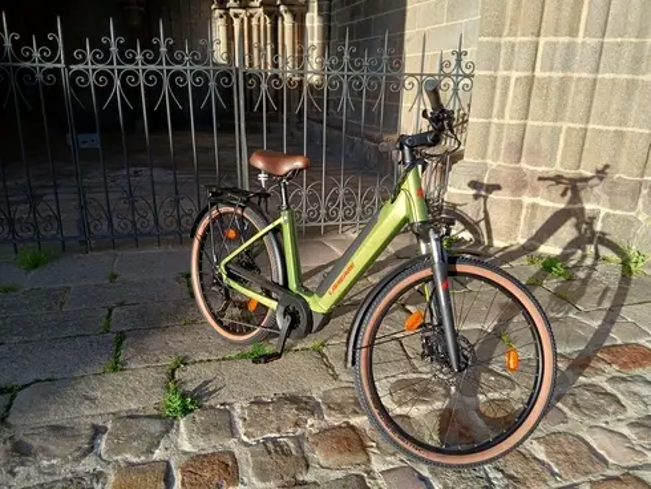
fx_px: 489
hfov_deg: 67.3
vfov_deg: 53.1
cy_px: 244
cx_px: 326
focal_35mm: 26
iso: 20
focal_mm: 3.98
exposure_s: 1/155
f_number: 1.8
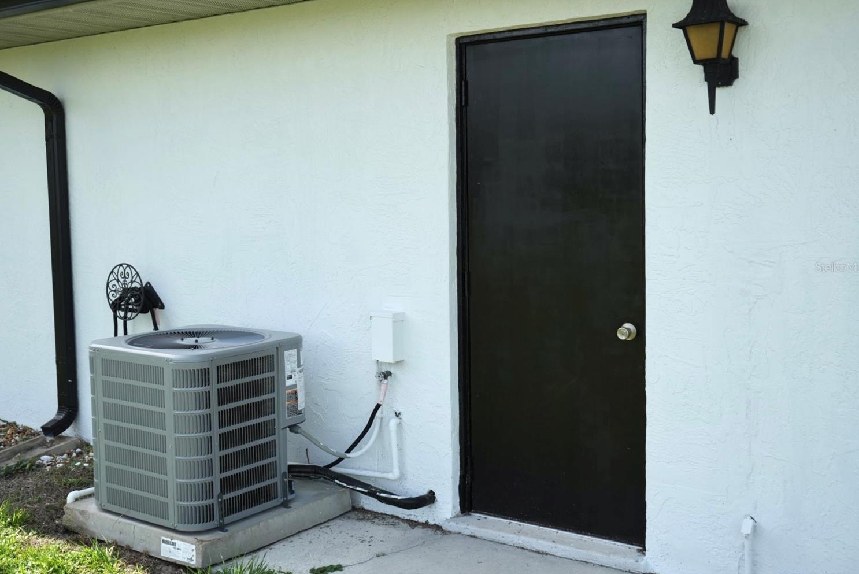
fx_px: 1003
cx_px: 407
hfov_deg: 46.4
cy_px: 267
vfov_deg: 31.9
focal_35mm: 42
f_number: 4
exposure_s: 1/2500
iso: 640
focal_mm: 39
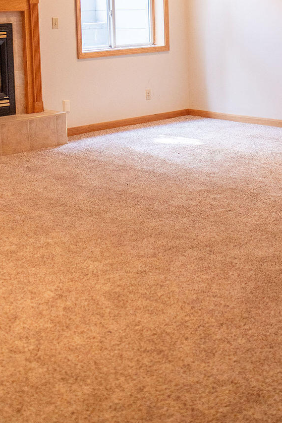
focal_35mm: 63
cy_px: 87
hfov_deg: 21.6
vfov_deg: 31.1
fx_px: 740
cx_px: 153
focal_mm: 35
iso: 2000
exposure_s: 1/400
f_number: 2.5
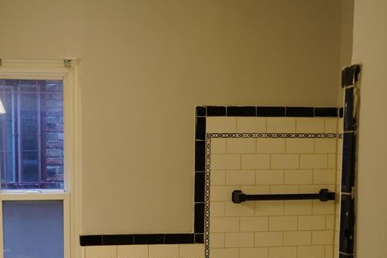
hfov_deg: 35.4
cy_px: 224
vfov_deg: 23.6
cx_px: 134
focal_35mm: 56
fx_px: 602
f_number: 4
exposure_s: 1/160
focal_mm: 28
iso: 640
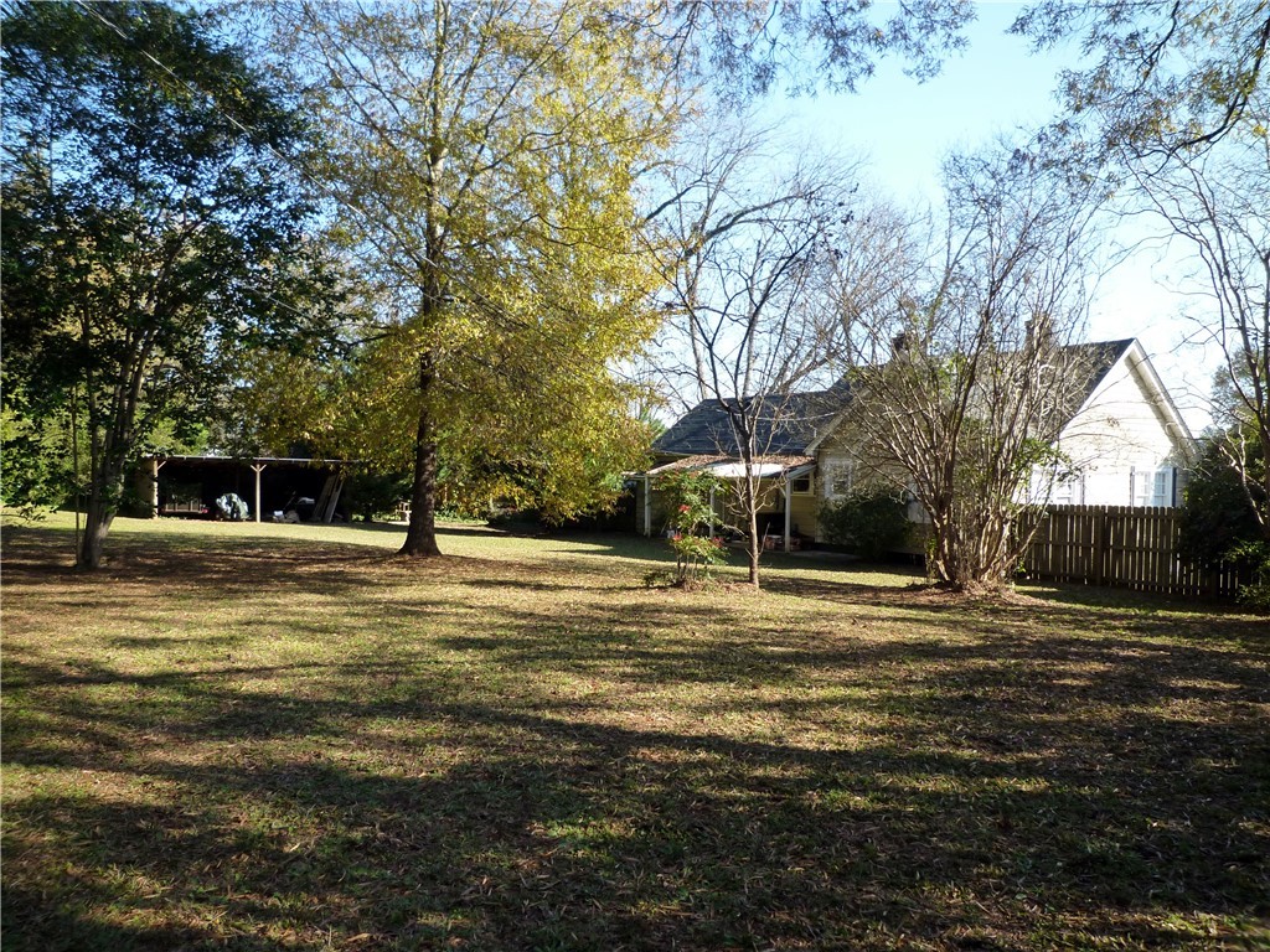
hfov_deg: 69.4
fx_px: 917
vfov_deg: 54.9
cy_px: 476
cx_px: 635
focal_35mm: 25
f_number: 2.8
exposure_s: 1/250
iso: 125
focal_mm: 4.4
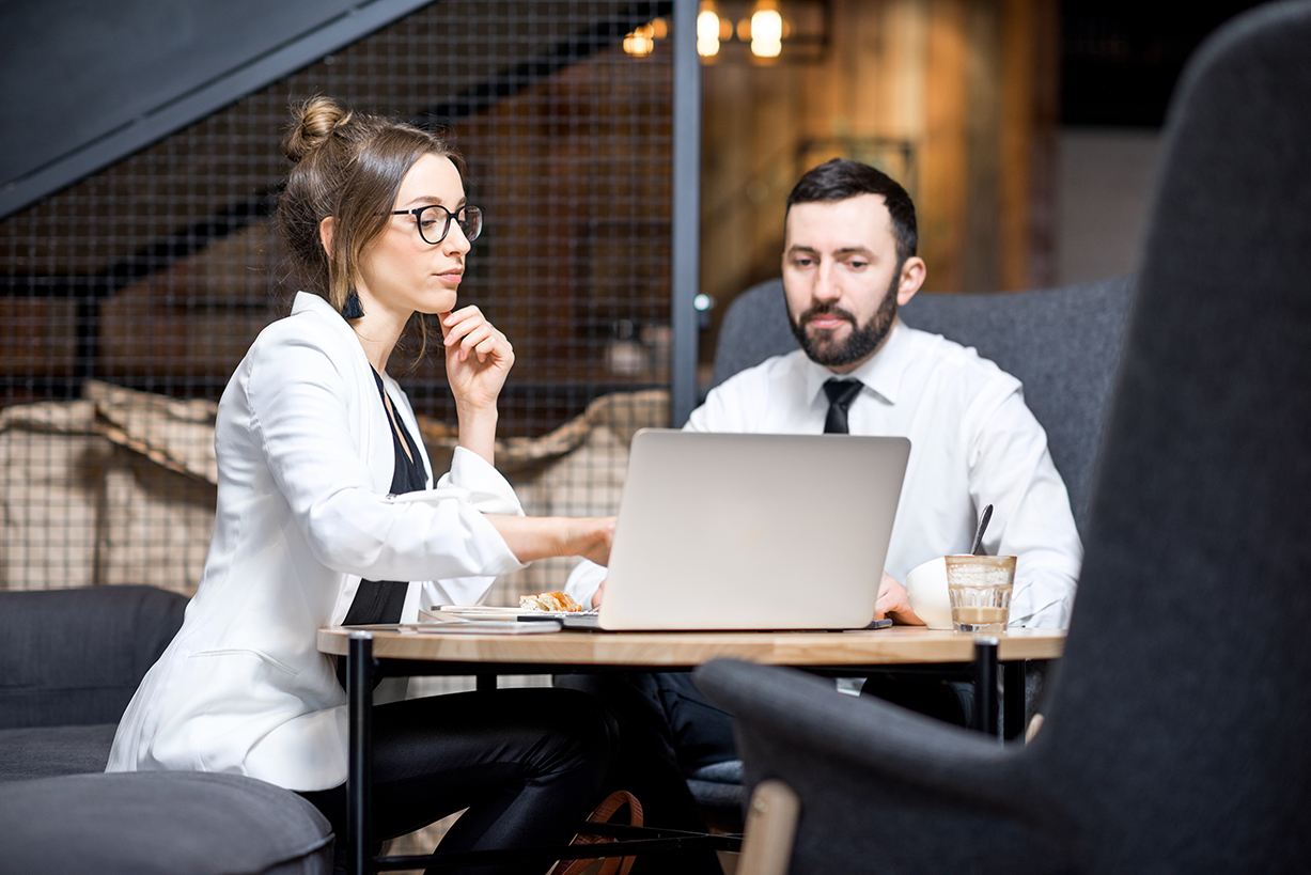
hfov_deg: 23.9
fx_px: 3096
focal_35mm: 85
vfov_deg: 16.1
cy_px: 438
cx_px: 656
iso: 320
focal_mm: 85
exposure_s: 1/200
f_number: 2.2
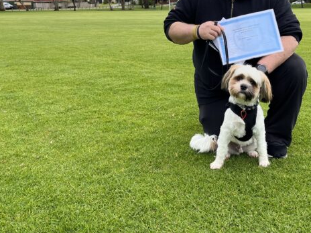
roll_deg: +1.1
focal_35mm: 43
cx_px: 221
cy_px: 56
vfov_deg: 32.9
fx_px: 386
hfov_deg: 42.9
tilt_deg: -7.1
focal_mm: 5.1
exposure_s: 1/906
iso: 50
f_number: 1.6
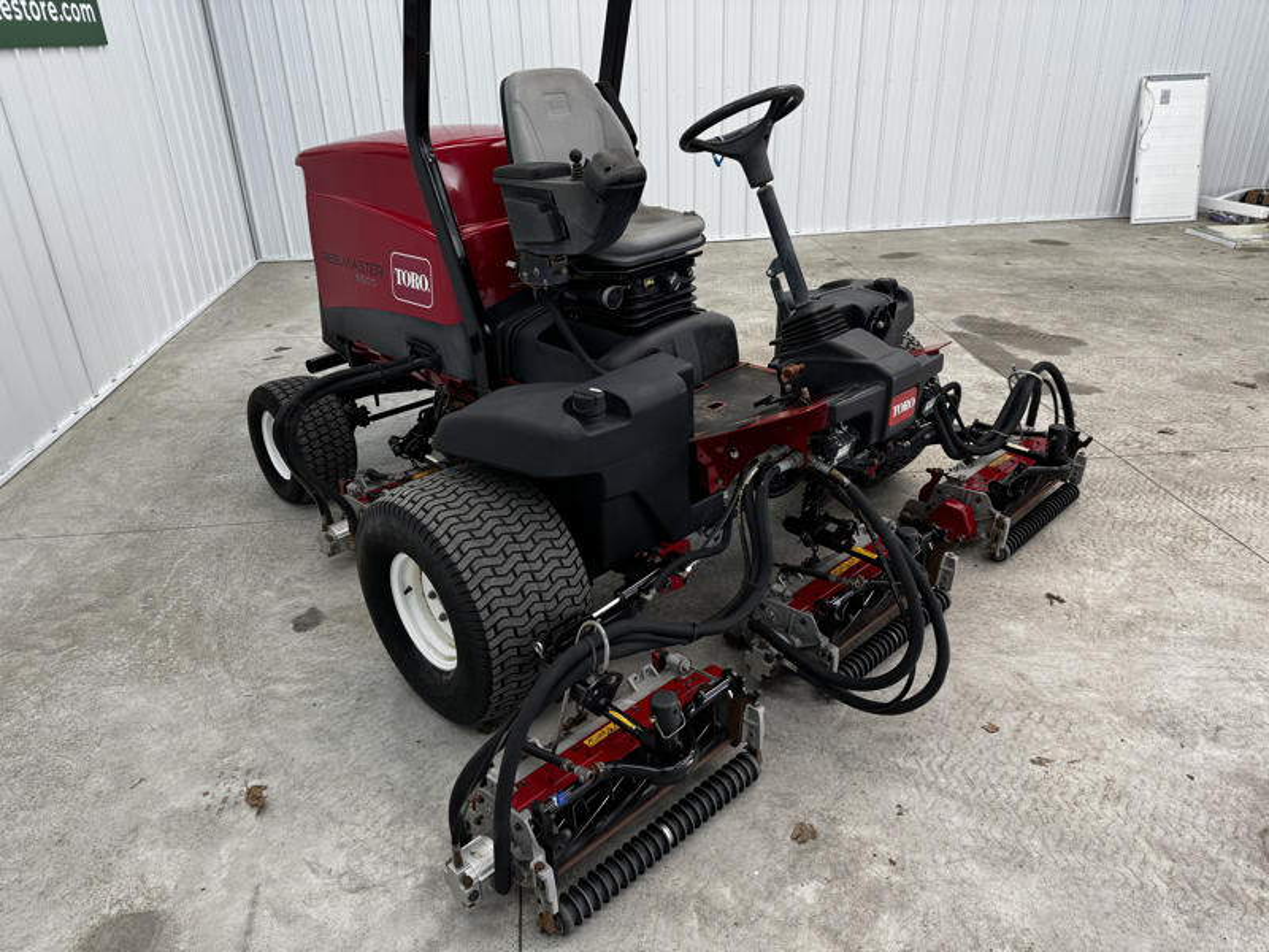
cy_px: 476
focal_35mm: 24
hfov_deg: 71.6
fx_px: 880
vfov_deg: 56.8
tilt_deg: -26.6
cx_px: 634
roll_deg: +1.3
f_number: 1.78
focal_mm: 6.76
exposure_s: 1/120
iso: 80
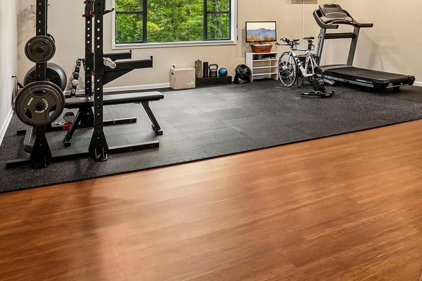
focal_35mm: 32
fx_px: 375
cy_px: 25
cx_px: 262
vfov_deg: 38.2
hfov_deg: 58.0
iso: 400
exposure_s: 1/10
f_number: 8
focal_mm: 10
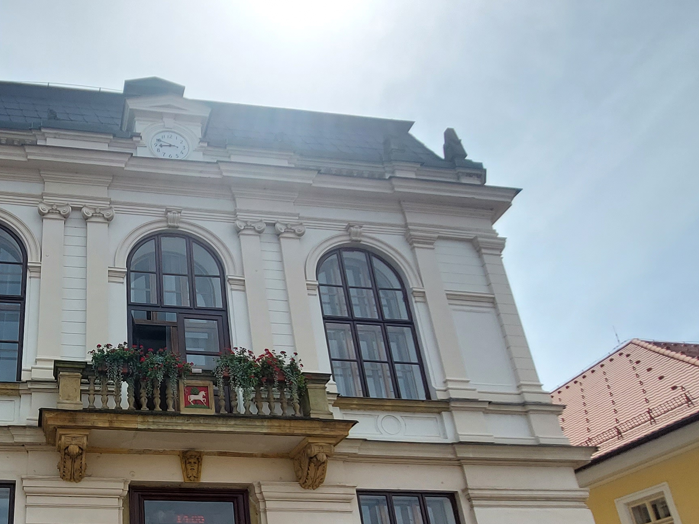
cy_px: 440
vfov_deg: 43.9
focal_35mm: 30
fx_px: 606
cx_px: 111
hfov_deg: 54.5
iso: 50
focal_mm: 1.74
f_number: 2.2
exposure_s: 1/1883
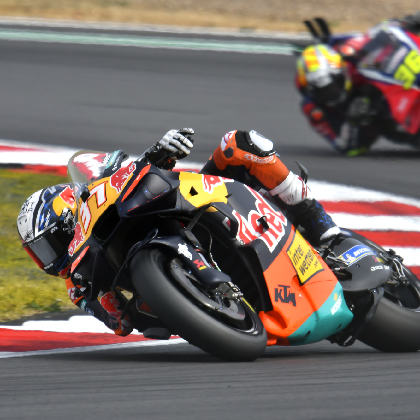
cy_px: 210
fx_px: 13151
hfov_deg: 1.8
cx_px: 269
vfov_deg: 1.8
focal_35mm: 958
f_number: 6.7
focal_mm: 500
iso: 180
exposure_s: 1/800
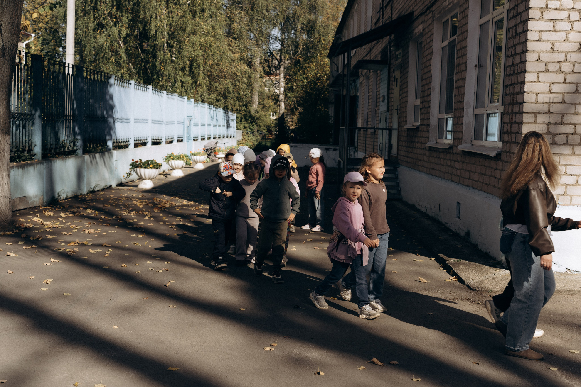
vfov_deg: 30.5
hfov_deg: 44.5
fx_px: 710
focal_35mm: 44
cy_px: 194
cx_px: 290
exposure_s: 1/320
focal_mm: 44
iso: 160
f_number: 5
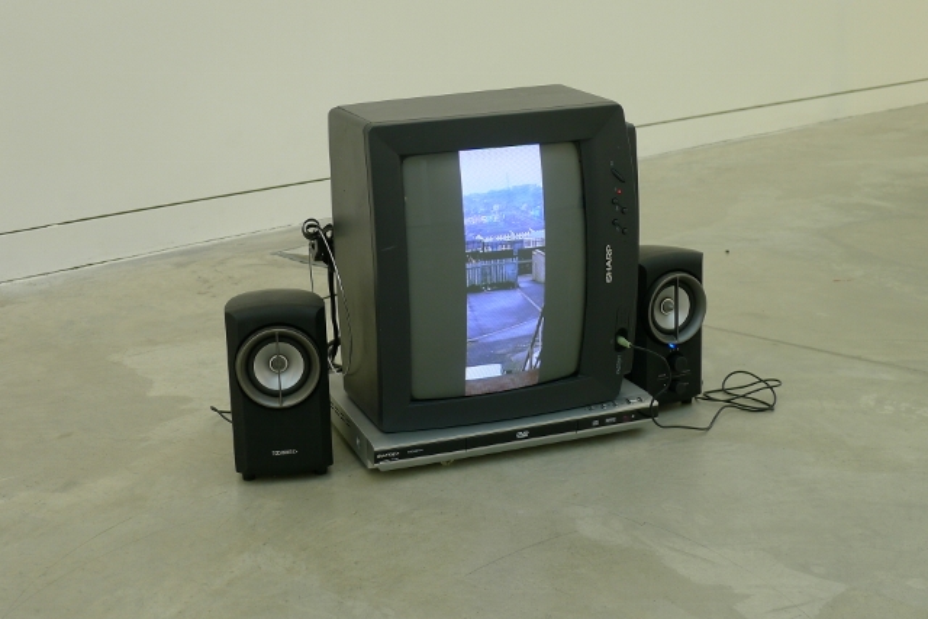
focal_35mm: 47
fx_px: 1212
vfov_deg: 28.7
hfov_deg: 41.9
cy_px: 310
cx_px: 464
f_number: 2.6
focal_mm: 10
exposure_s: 1/80
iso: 100
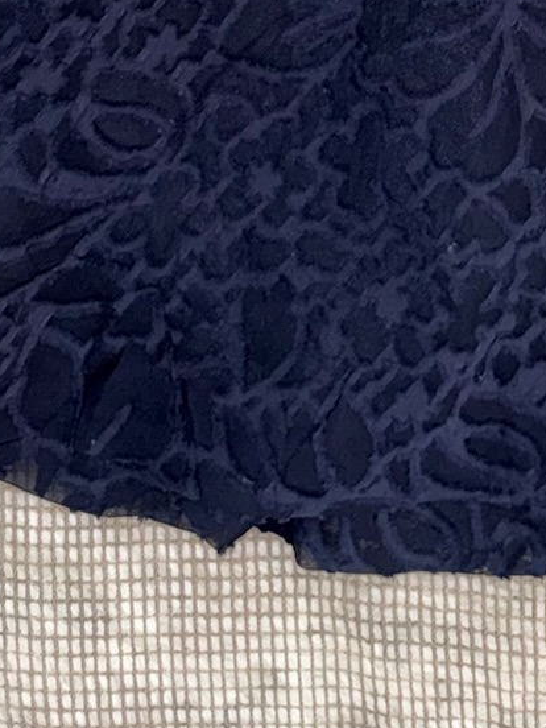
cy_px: -417
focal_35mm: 89
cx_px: 597
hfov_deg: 16.1
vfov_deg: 18.9
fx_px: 1872
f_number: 1.78
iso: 100
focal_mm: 6.76
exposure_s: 1/49
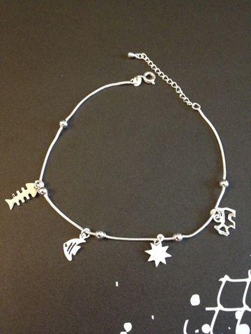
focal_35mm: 35
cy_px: 167
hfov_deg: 40.7
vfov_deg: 52.6
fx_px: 338
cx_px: 126
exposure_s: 1/15
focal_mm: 4.28
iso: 640
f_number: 2.4
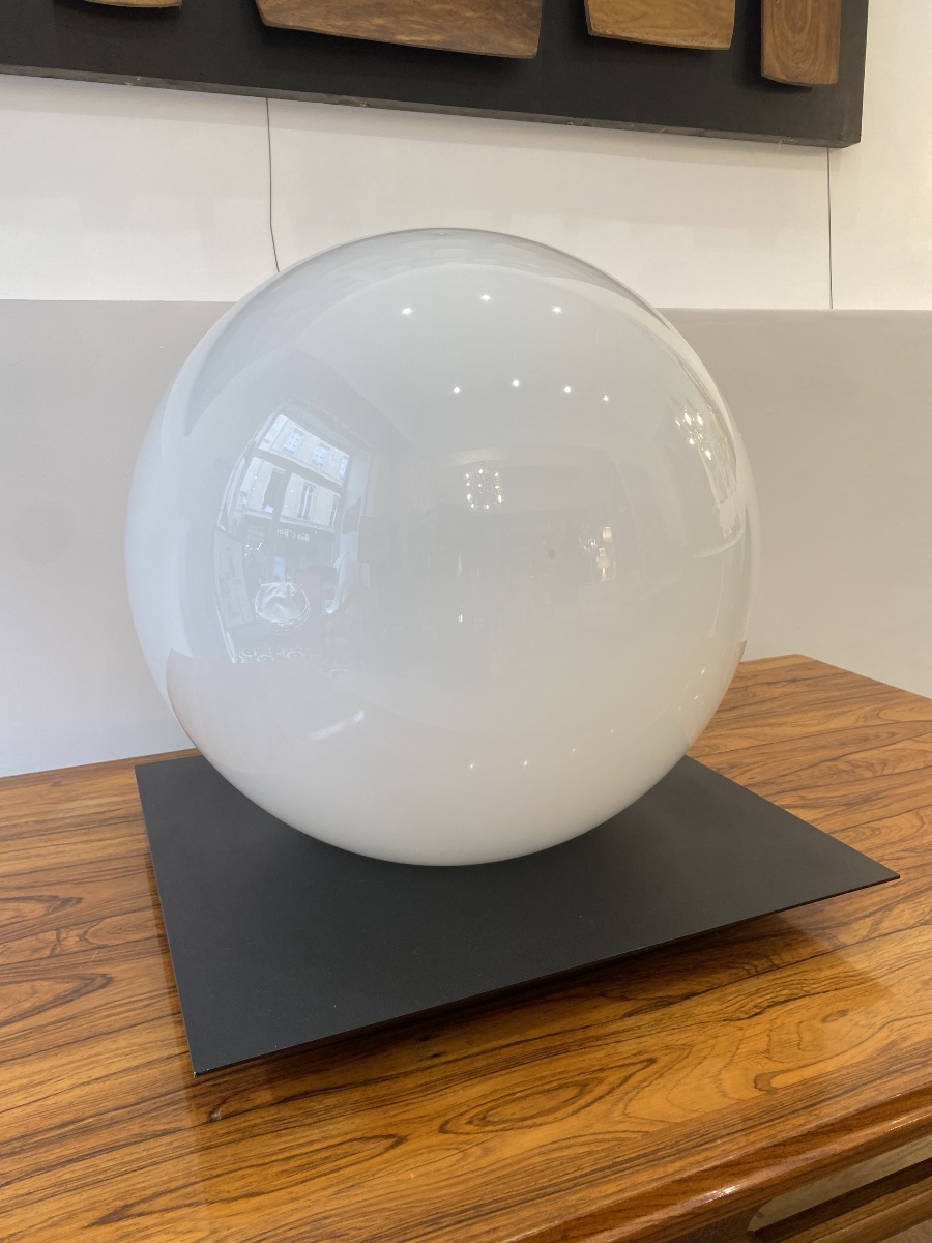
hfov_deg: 53.1
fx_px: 933
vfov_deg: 67.3
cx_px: 466
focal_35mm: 26
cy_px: 622
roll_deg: +0.3
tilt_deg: -12.4
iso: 80
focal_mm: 4.25
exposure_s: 1/100
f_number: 1.8
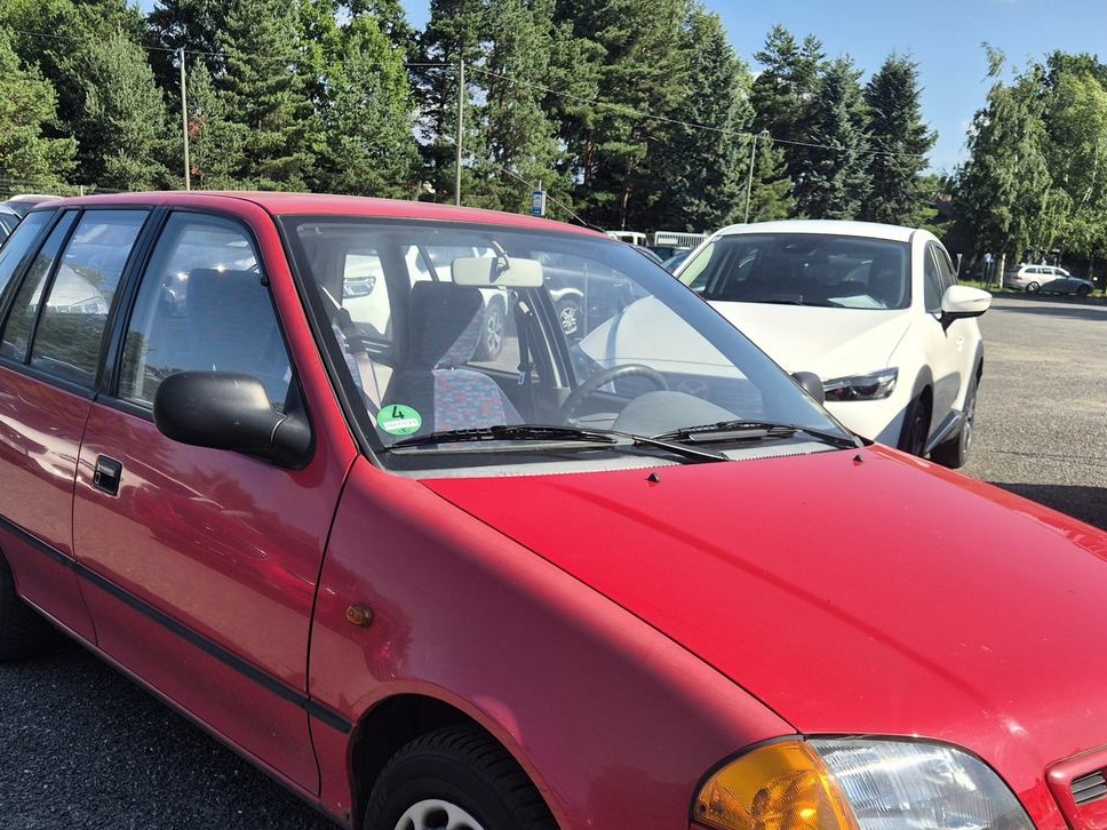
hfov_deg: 48.9
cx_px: 589
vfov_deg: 37.3
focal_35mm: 38
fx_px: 1215
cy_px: 562
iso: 25
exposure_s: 1/1116
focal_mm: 5.4
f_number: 1.8
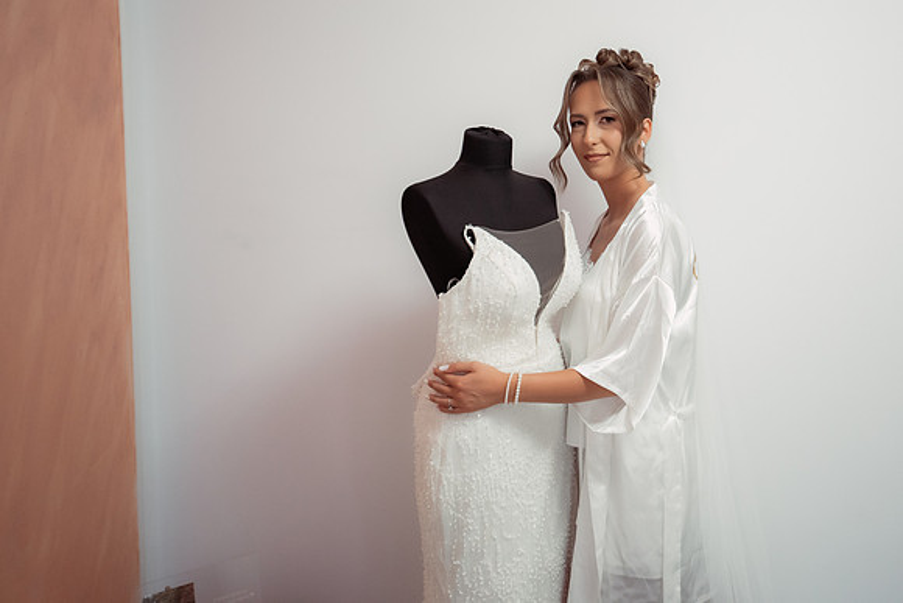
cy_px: 217
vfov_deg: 34.5
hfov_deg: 49.5
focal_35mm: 38
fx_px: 965
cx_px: 579
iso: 1250
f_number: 2.8
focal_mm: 30
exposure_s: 1/640
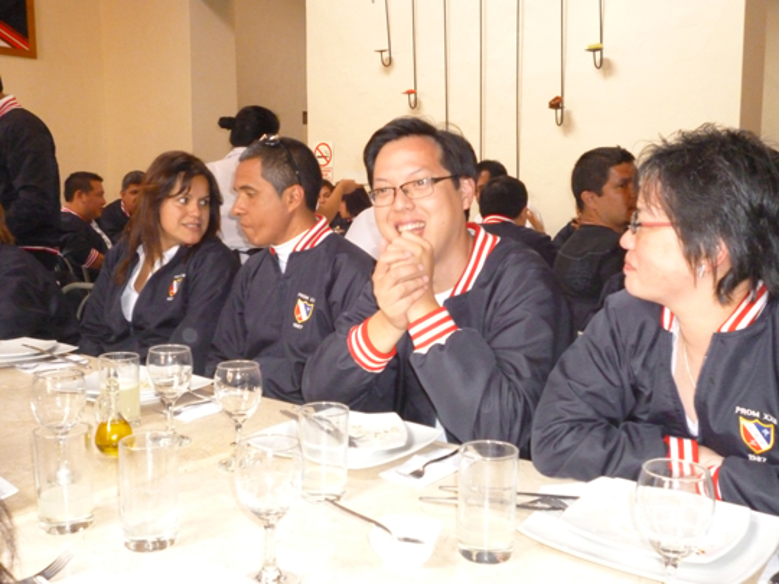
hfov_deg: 51.4
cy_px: 292
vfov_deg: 39.7
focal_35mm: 36
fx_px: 810
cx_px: 390
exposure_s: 1/60
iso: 1000
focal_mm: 6.4
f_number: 3.5
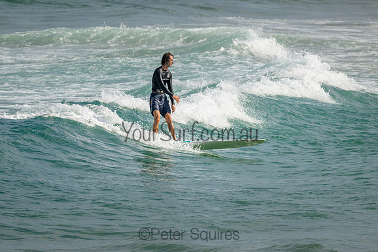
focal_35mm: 908
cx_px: 185
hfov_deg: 2.3
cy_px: 124
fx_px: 9531
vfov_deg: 1.5
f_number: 11
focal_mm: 800
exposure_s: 1/2000
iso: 800
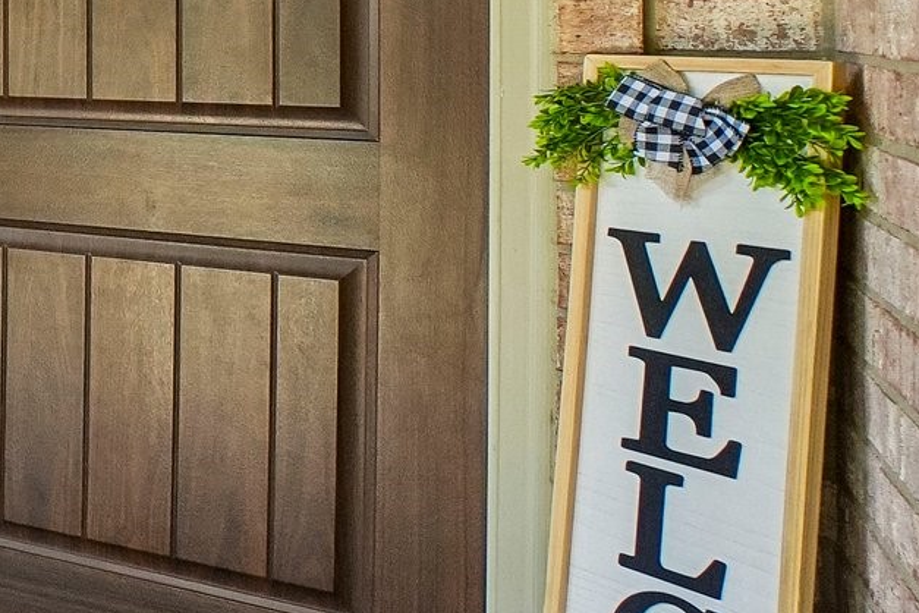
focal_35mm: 49
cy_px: 30
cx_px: -576
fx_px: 1251
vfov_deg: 26.4
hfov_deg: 25.4
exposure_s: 1/60
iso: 400
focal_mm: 10
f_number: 8
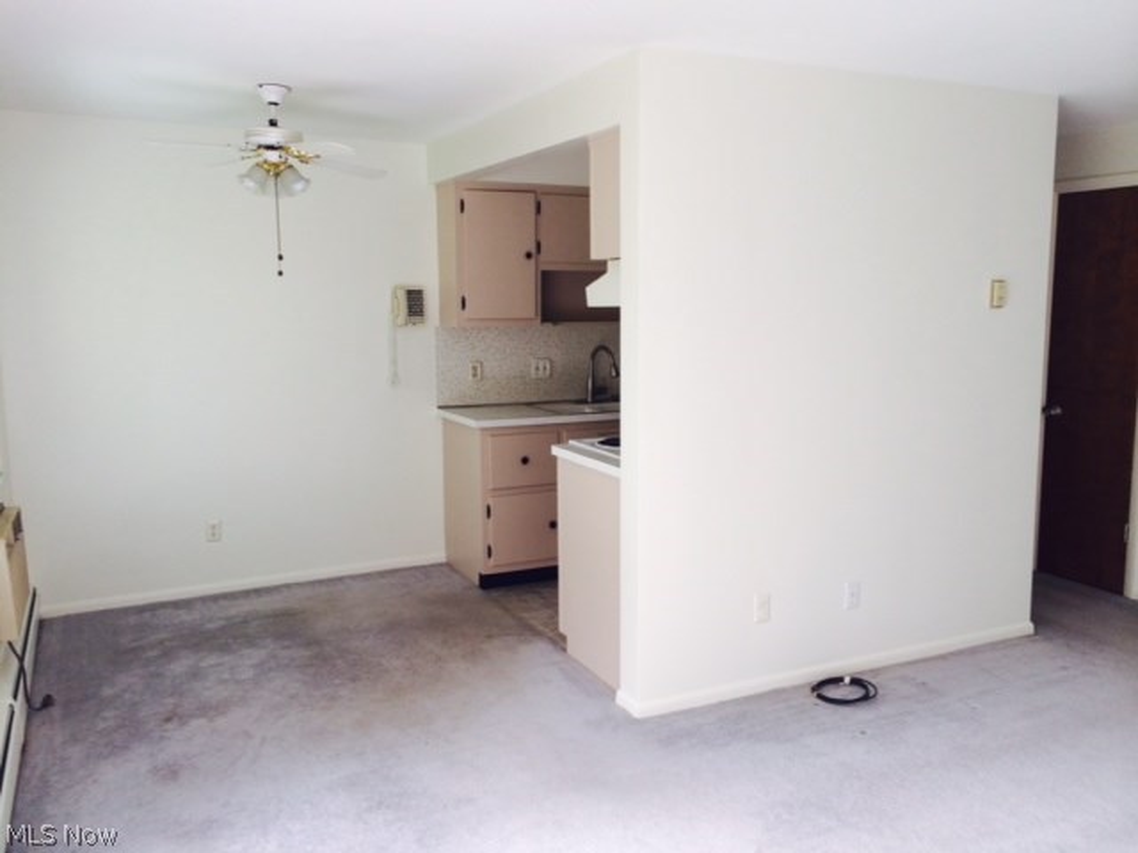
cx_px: 569
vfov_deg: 46.8
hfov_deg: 60.0
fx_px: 986
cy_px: 426
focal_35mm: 30
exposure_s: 1/47
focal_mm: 4.12
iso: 32
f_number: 2.2
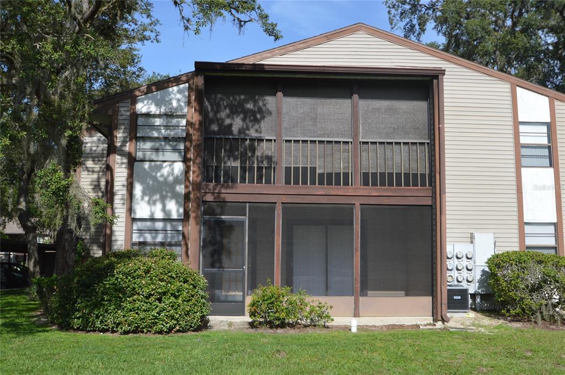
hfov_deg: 53.2
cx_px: 282
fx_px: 564
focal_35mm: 36
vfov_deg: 36.8
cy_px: 188
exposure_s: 1/200
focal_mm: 24
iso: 100
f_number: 7.1
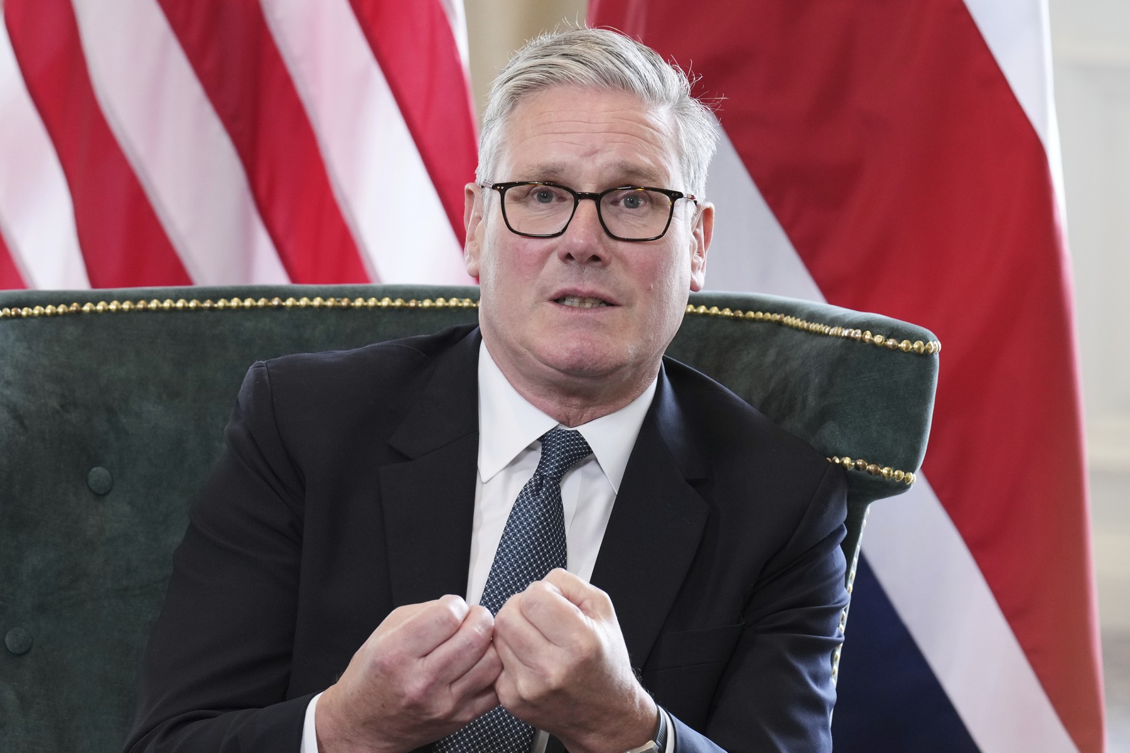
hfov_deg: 8.3
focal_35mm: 247
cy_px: 376
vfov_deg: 5.6
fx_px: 7752
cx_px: 565
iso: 2000
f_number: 5.6
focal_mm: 165
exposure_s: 1/250
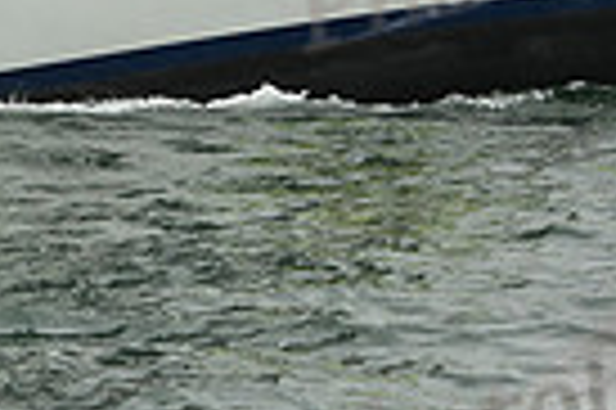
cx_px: 67
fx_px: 5640
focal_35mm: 330
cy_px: -237
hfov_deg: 6.2
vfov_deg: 4.1
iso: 320
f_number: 11
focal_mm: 78
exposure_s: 1/800
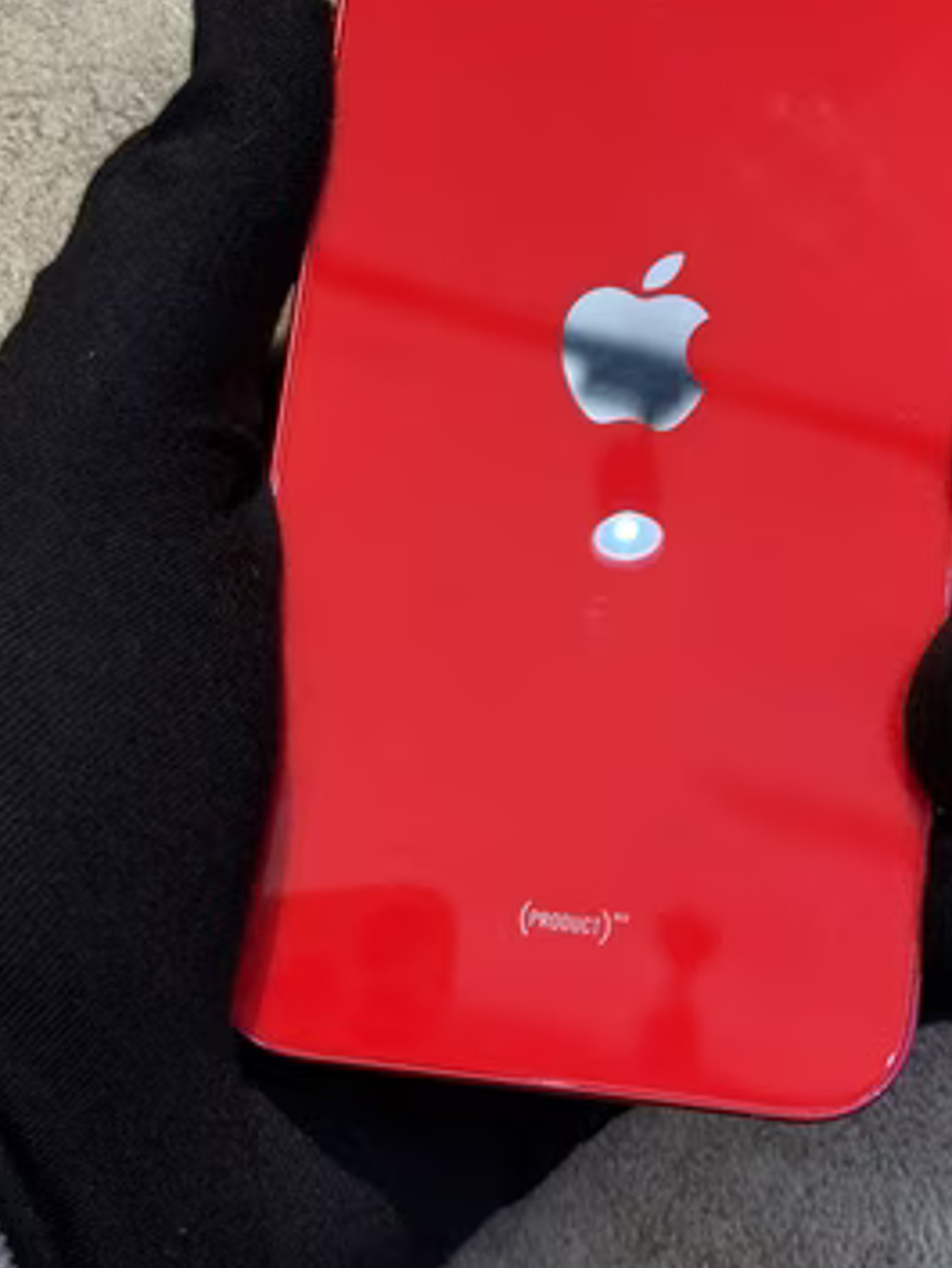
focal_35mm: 87
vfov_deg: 22.1
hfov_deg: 17.0
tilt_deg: +7.0
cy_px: 194
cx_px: 607
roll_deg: -14.6
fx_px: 3188
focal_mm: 6.76
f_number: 1.78
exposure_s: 1/50
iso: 80
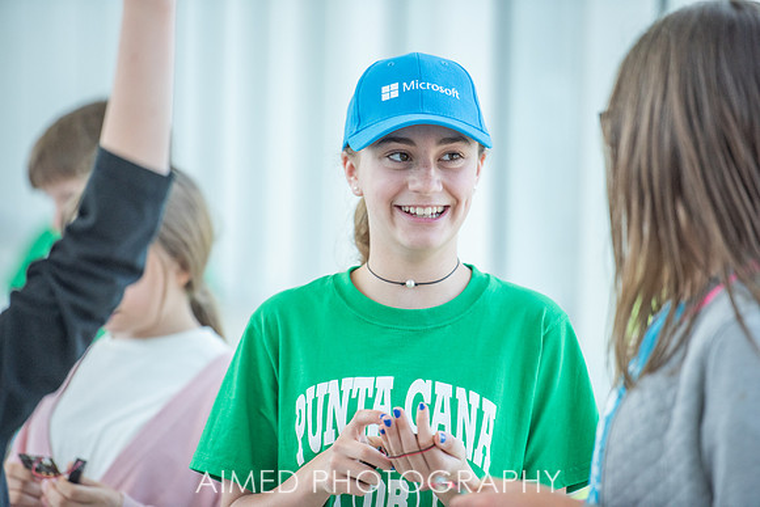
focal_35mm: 200
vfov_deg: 6.9
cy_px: 254
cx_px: 380
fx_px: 4223
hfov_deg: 10.3
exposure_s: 1/800
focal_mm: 200
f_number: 3.2
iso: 800
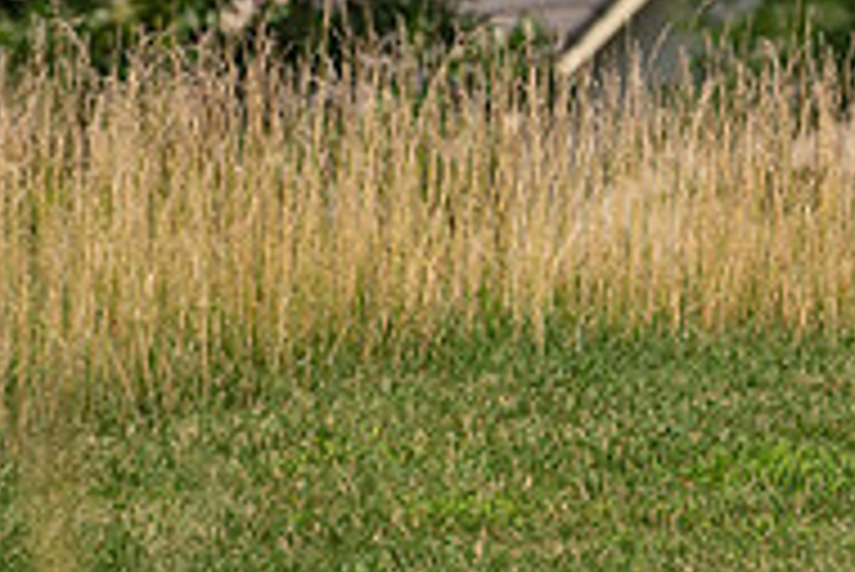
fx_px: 12335
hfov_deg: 4.0
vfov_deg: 2.7
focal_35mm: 519
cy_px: 101
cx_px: 1098
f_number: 5
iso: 250
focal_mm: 170
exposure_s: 1/2500
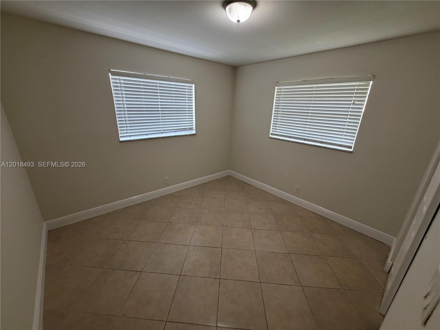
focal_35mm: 14
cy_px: 165
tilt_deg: -19.7
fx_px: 178
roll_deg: -0.9
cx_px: 220
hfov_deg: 102.1
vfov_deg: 85.7
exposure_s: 1/60
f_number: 2.2
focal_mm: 2.22
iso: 200
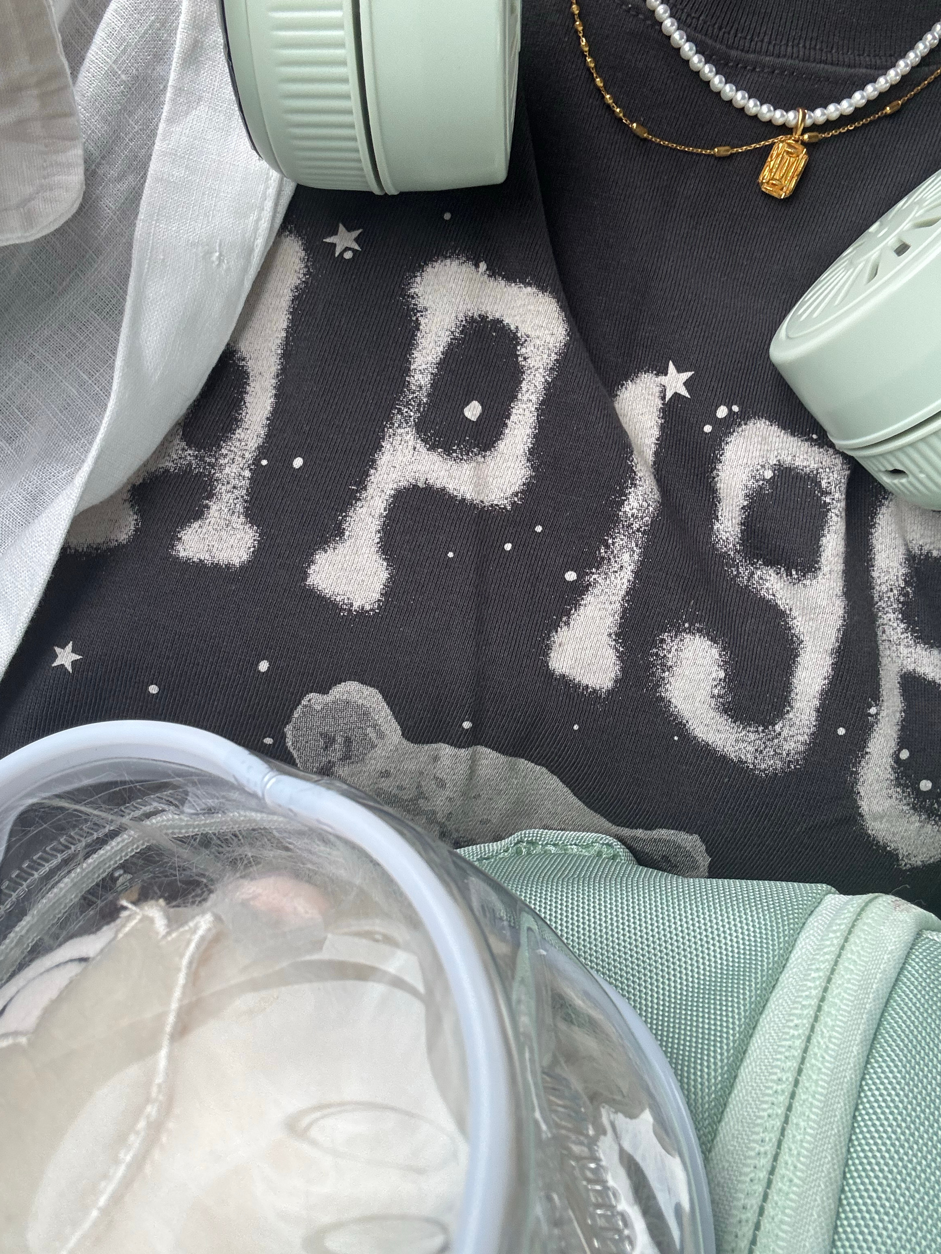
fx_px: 1087
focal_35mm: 30
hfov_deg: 46.8
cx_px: 470
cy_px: 627
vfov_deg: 60.0
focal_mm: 2.69
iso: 25
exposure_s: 1/122
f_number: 1.9
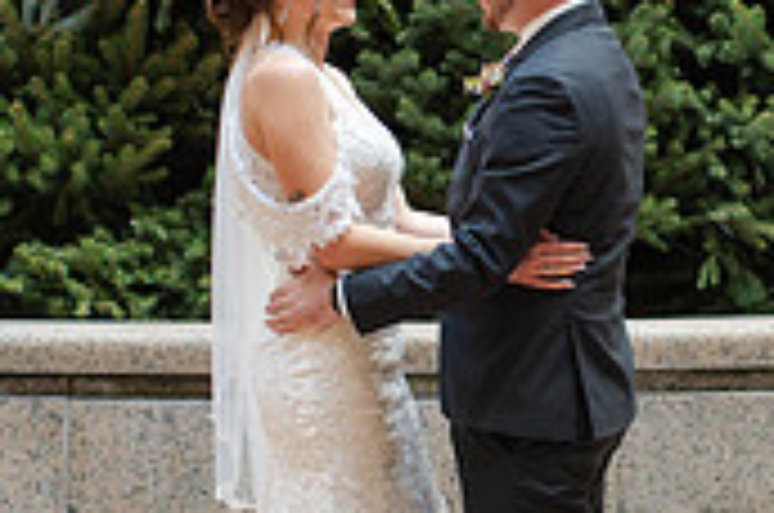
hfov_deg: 14.2
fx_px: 3112
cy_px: 248
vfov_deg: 9.4
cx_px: 525
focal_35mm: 145
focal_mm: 35
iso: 1000
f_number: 3.5
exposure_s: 1/320
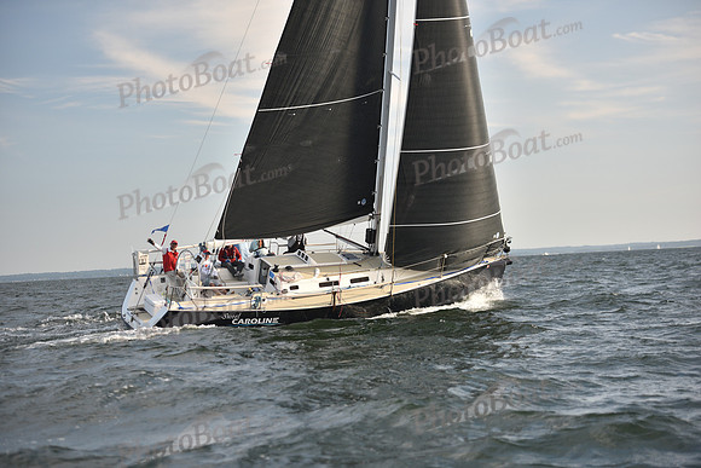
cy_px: 234
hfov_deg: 21.5
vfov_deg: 14.4
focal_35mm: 95
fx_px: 1850
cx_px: 350
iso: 250
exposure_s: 1/800
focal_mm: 95
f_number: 3.2
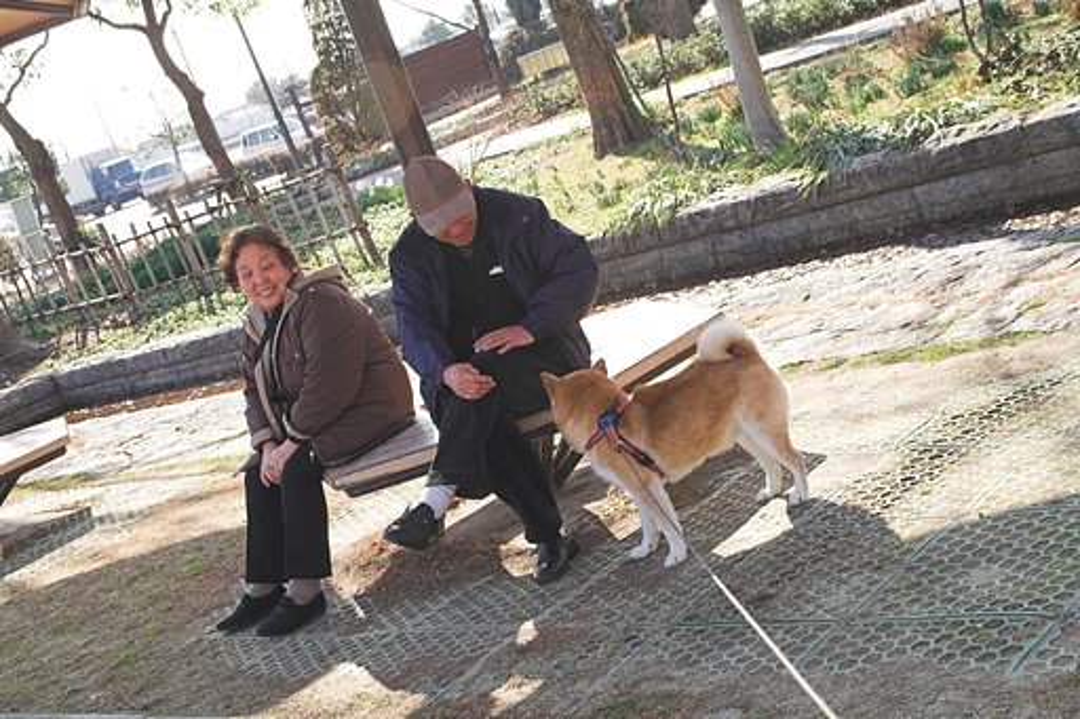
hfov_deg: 37.9
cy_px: 360
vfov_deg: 25.7
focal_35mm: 52
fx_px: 1574
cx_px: 540
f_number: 11
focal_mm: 35
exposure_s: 1/160
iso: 200
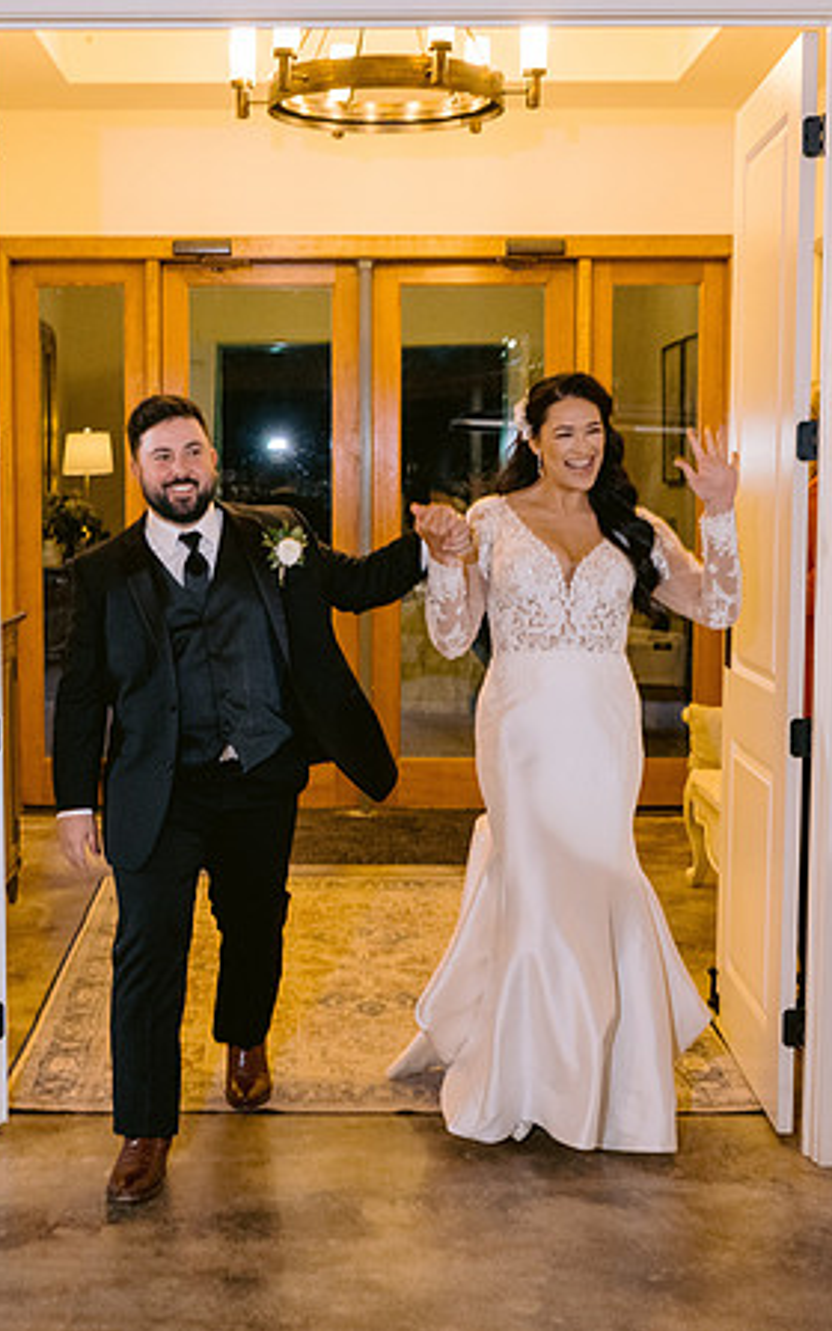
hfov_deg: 23.5
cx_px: 296
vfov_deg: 36.9
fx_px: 1995
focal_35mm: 55
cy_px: 662
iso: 1600
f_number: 3.2
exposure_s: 1/125
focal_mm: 35
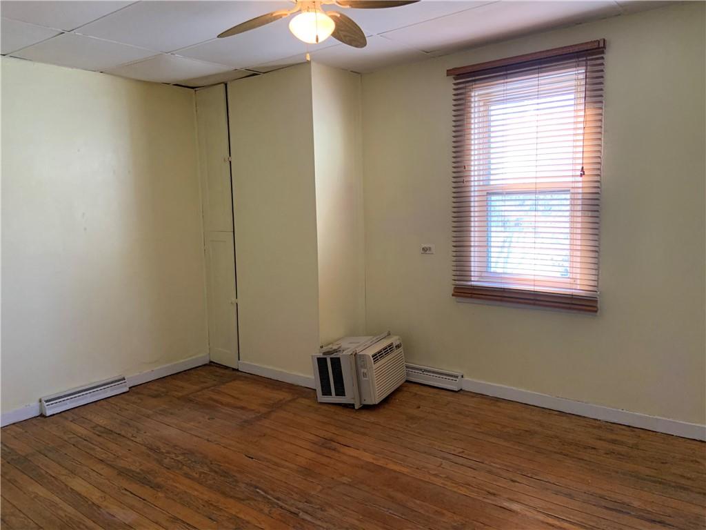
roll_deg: +2.0
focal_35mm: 26
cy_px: 265
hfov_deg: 67.3
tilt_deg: -7.3
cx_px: 353
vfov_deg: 53.1
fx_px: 530
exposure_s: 1/60
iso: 250
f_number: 1.8
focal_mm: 4.25
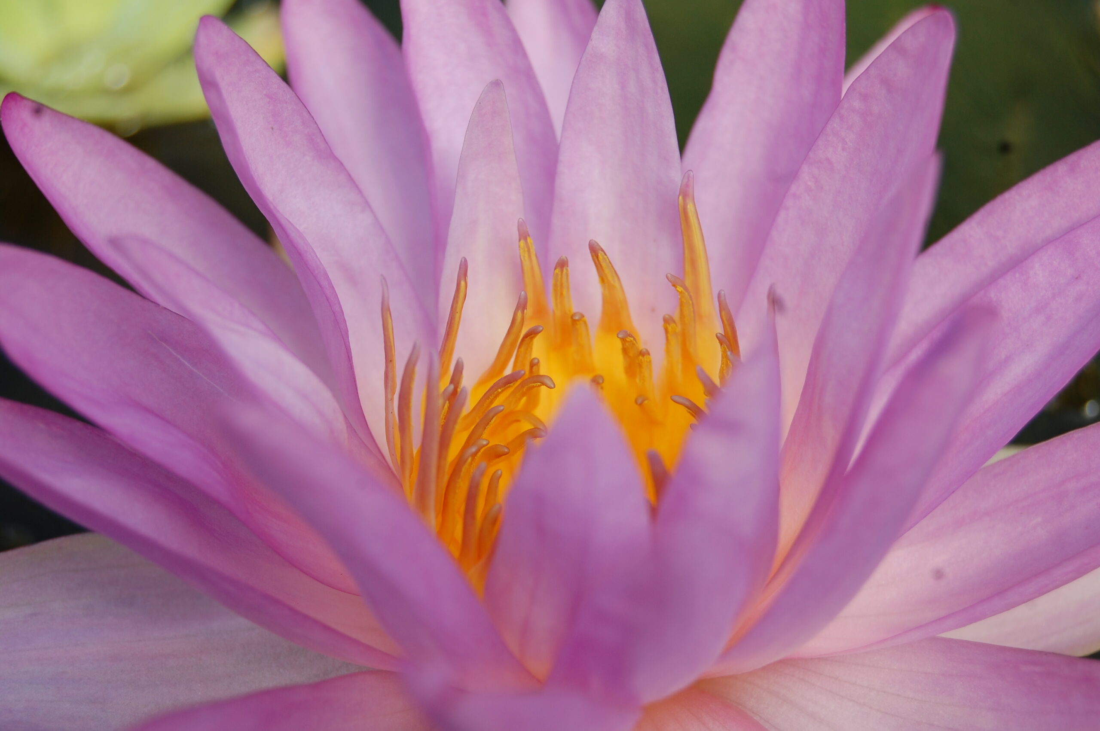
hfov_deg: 24.6
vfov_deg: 16.5
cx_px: 550
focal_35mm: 82
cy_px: 366
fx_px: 2519
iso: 200
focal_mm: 55
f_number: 8
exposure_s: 1/250
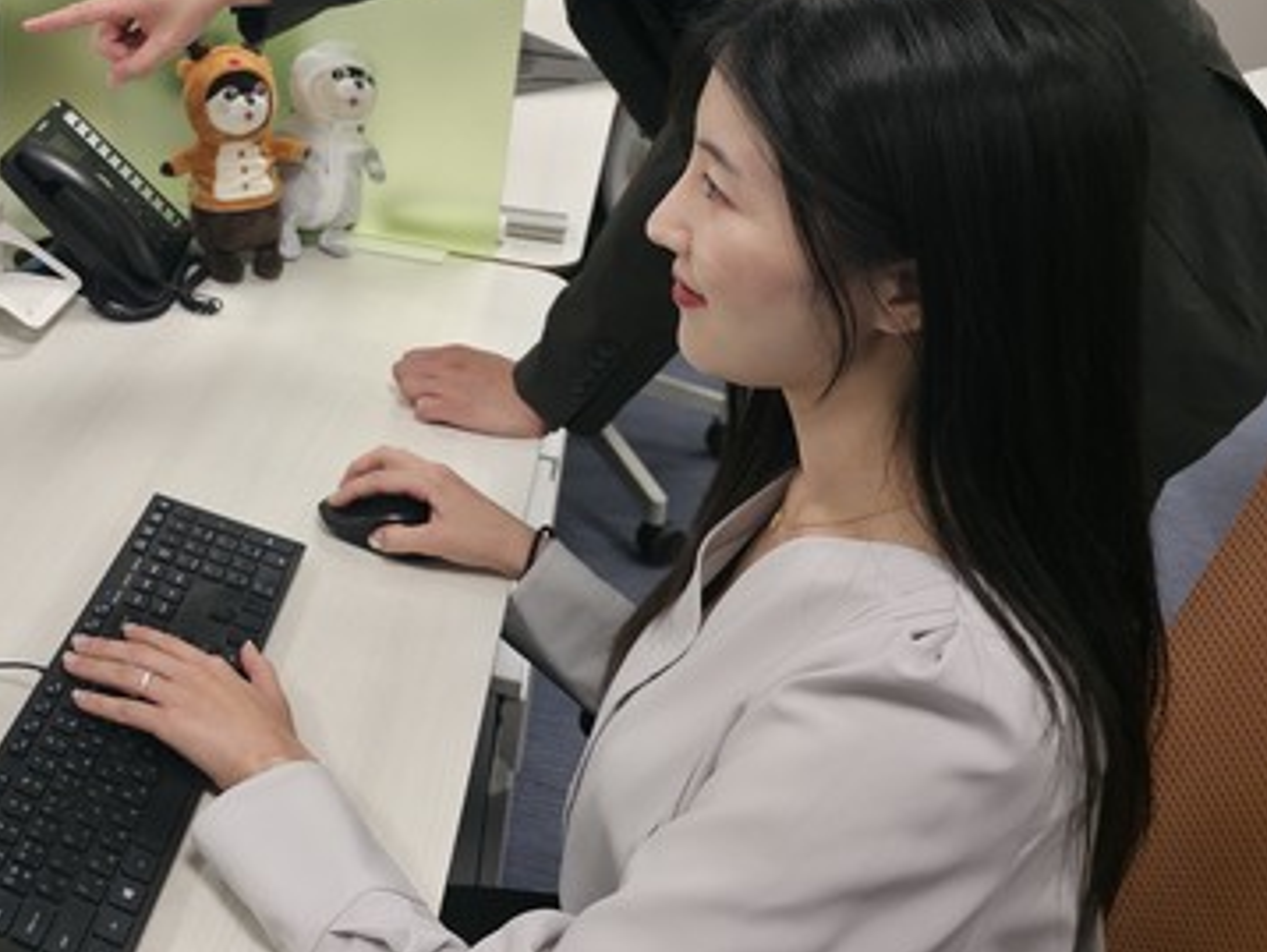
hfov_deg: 40.2
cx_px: 99
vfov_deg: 32.1
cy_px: 101
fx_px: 1575
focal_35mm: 43
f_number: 1.7
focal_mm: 6.3
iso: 125
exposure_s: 1/120
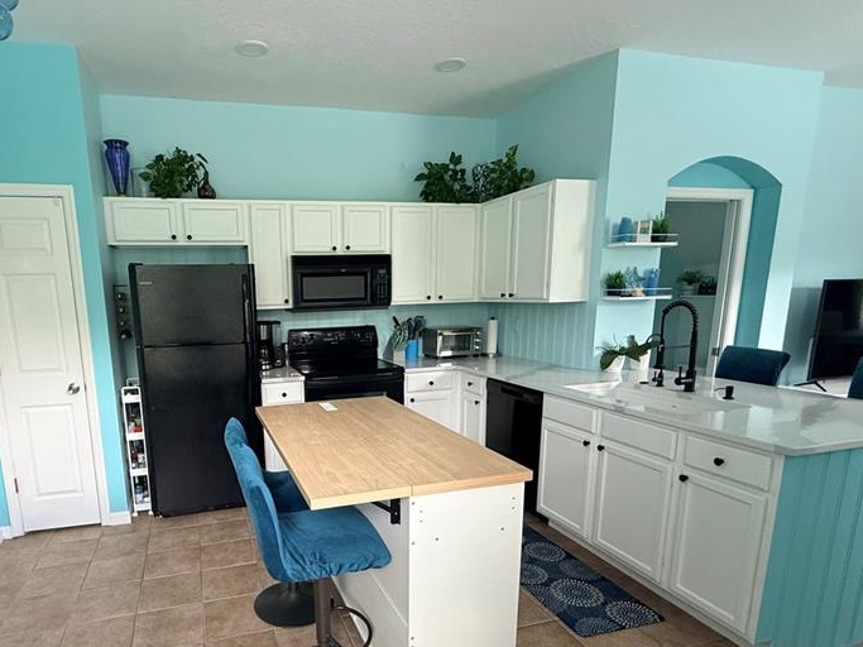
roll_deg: +1.1
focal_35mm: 21
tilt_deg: -12.1
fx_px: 523
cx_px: 327
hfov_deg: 77.7
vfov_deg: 62.5
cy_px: 404
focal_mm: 2.22
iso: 400
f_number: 2.2
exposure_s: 1/73
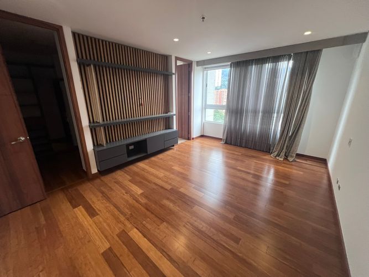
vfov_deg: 89.9
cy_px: 138
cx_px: 184
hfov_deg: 106.2
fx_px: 139
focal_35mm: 13
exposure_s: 1/120
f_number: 1.8
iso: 200
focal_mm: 1.57
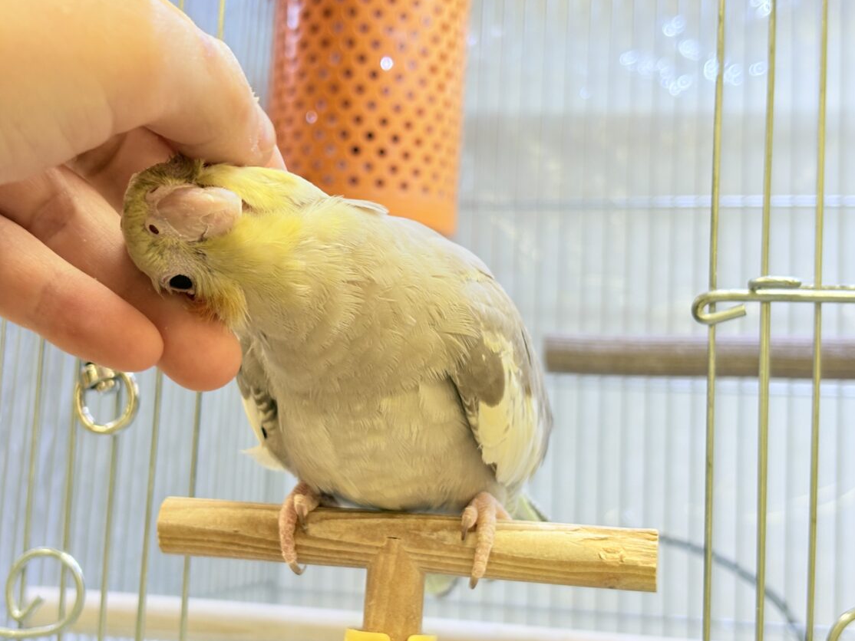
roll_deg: -1.5
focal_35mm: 56
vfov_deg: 26.1
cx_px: 398
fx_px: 1383
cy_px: 304
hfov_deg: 34.3
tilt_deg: +8.2
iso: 50
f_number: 1.6
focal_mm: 5.96
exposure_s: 1/62
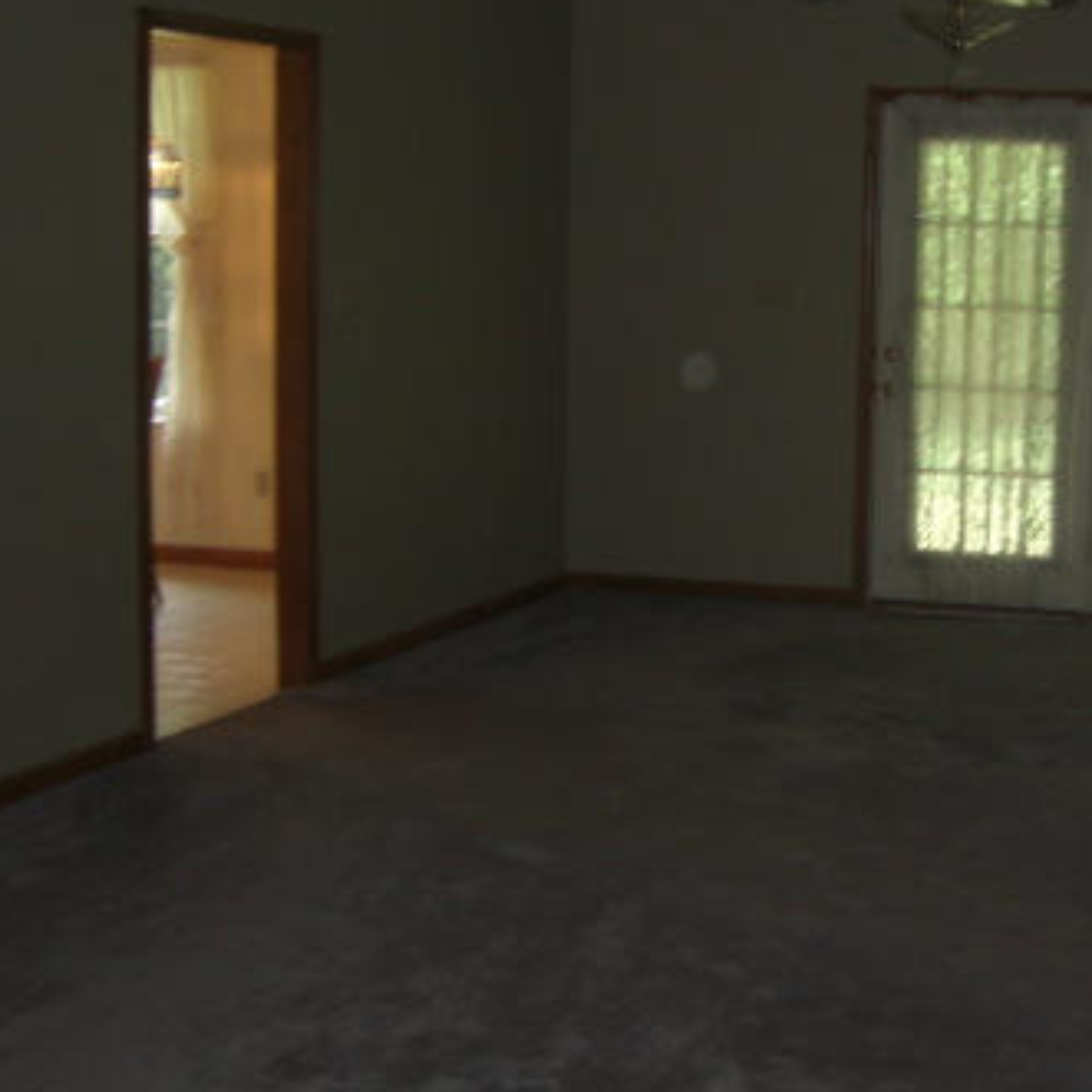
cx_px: 940
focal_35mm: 65
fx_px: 2320
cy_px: 472
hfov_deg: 25.8
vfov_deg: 26.5
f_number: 2.8
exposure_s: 1/60
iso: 200
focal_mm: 7.9
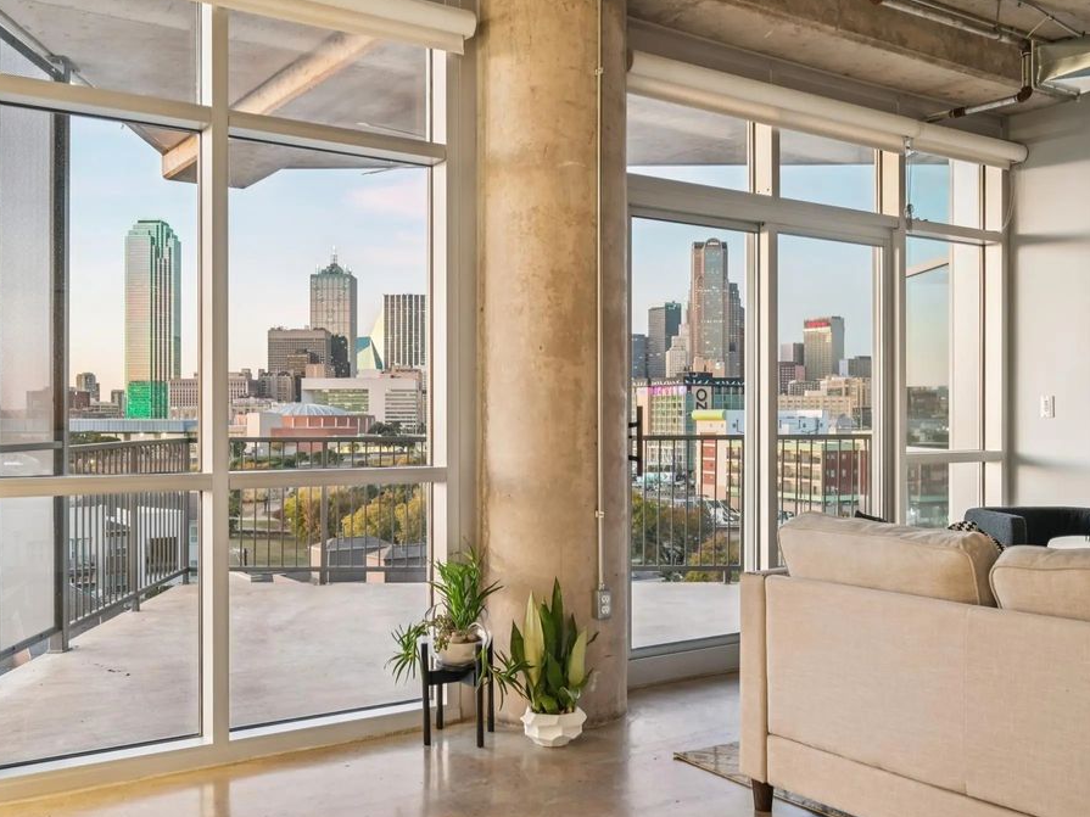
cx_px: 471
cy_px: 407
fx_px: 1039
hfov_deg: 55.2
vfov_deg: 42.9
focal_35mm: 33
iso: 400
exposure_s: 1/3.33
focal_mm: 30
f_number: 8
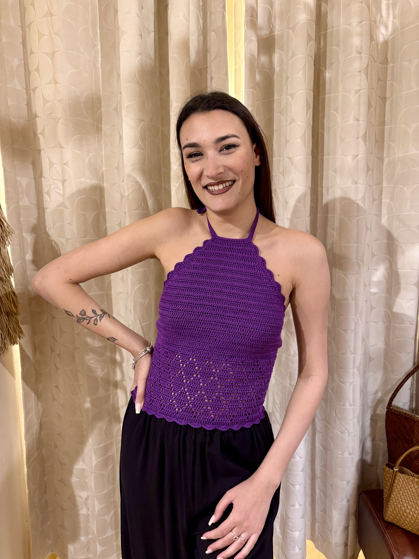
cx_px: 210
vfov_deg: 67.3
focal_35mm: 26
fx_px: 420
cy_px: 280
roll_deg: +1.0
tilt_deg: -10.6
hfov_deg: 53.1
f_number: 1.6
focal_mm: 5.96
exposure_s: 1/50
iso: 160
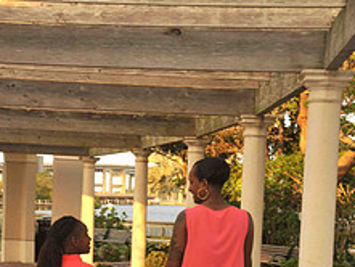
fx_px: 965
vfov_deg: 15.4
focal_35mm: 94
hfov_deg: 20.8
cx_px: 150
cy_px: 288
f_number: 5.6
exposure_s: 1/80
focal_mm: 32
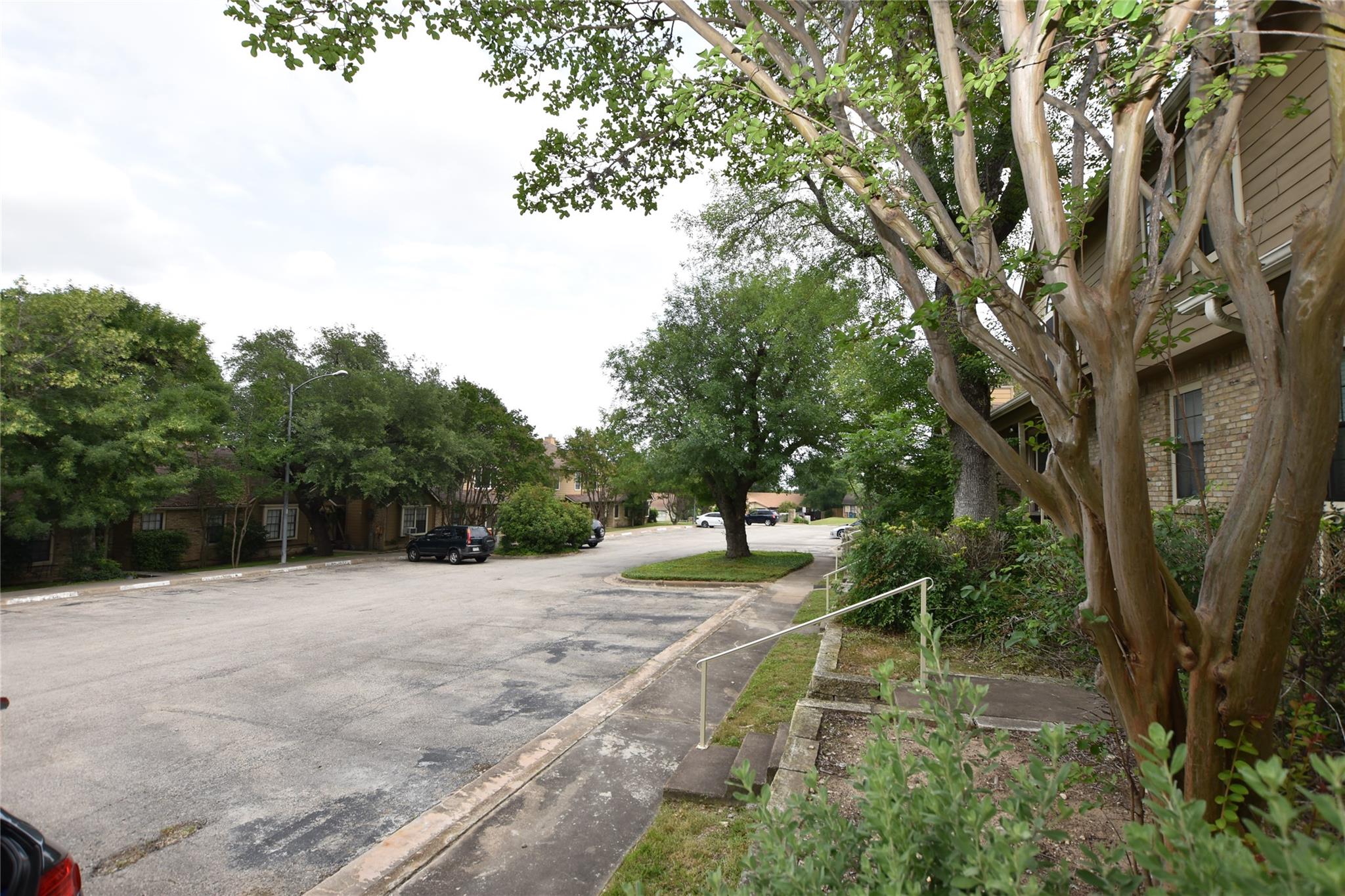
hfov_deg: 100.4
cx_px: 672
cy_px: 448
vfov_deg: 77.3
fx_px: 560
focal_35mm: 15
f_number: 5.6
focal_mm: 10
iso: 100
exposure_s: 1/200
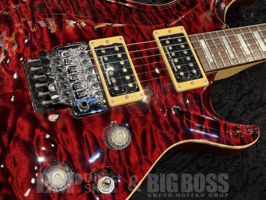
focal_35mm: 48
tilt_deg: -60.4
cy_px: 100
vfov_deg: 30.3
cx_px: 133
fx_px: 369
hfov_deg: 39.7
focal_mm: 6.76
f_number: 1.78
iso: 200
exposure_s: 1/60
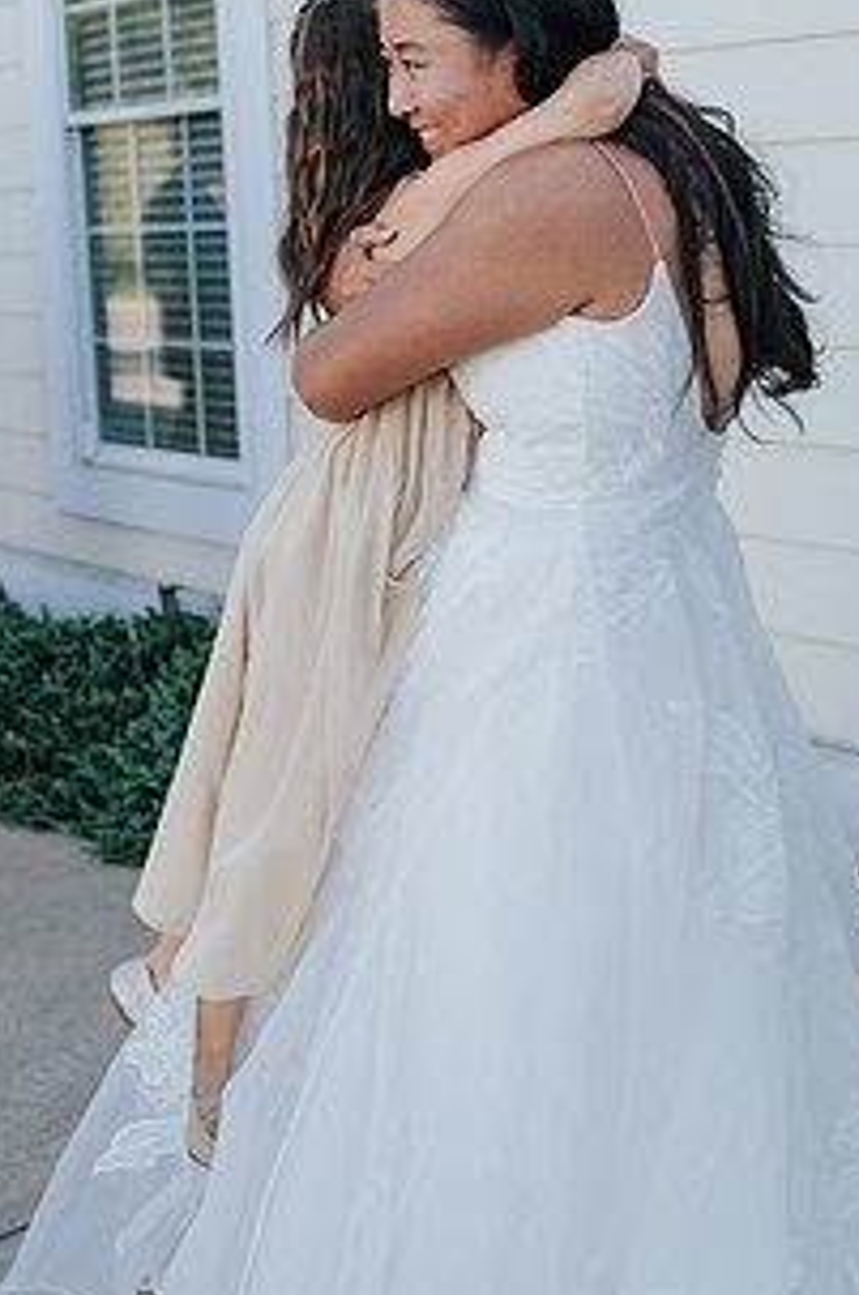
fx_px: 1867
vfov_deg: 38.0
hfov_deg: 25.9
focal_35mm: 52
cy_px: 500
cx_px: 464
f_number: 3.5
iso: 250
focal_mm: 35
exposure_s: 1/400
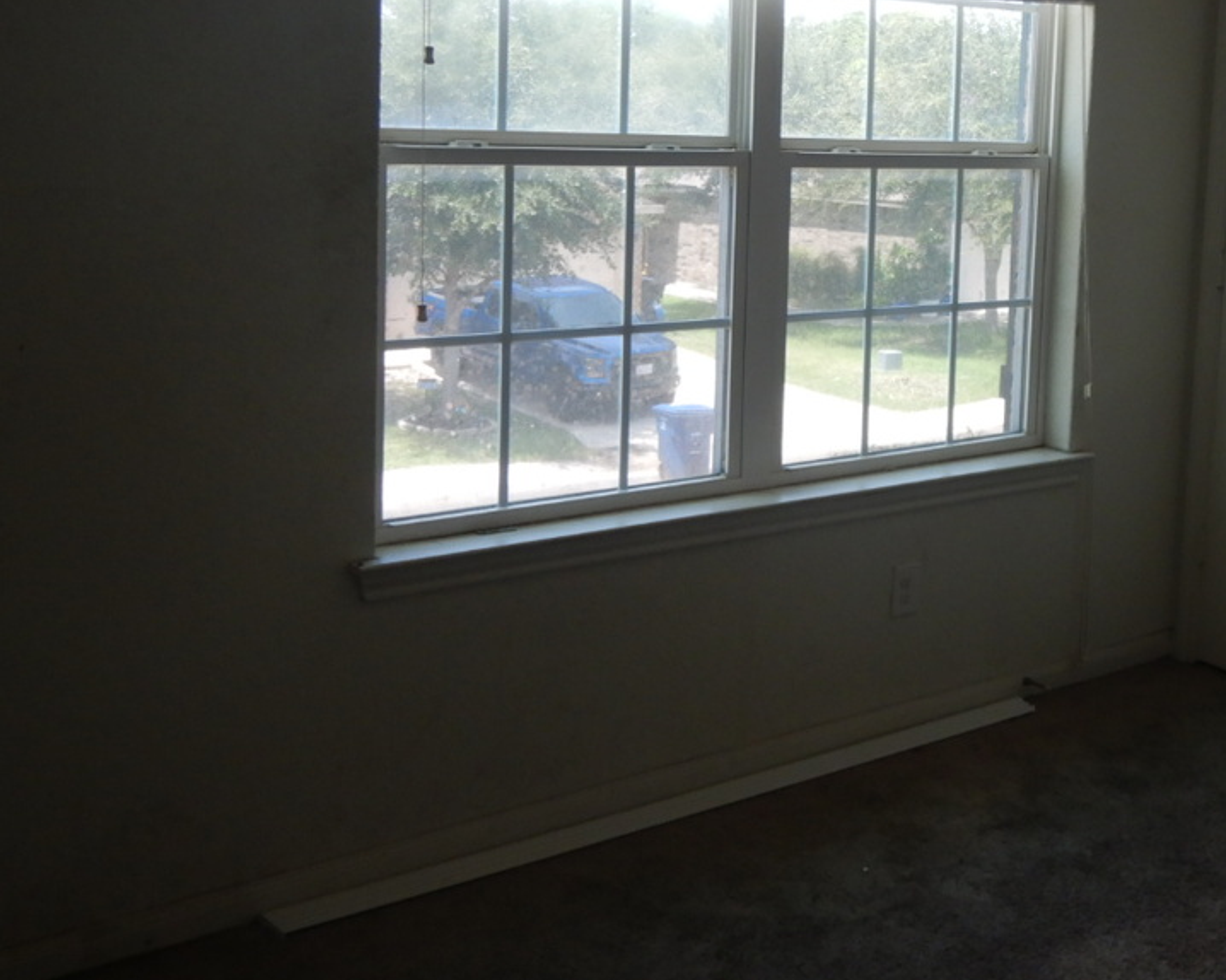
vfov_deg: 31.6
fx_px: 1705
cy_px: 275
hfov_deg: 37.5
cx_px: 1052
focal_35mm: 47
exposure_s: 1/160
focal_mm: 4.3
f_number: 2.8
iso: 125
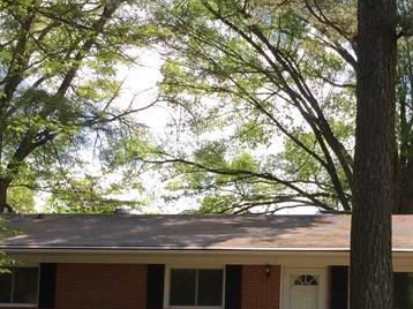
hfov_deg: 23.0
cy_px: 273
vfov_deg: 17.5
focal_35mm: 83
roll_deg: -2.1
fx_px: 990
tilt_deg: +3.9
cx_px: 370
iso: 32
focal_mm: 4.15
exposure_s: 1/542
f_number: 2.2
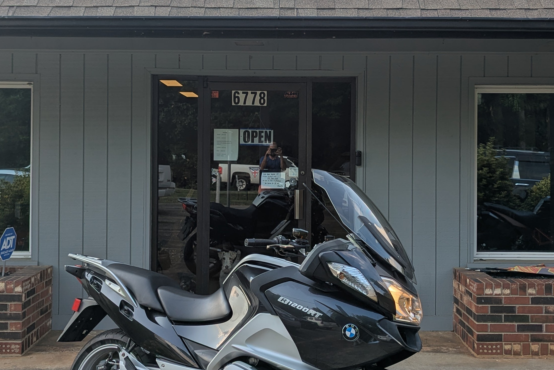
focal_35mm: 46
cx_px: 280
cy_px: 127
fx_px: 708
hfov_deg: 42.7
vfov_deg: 29.1
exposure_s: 1/674
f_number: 1.85
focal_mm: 6.81
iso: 32
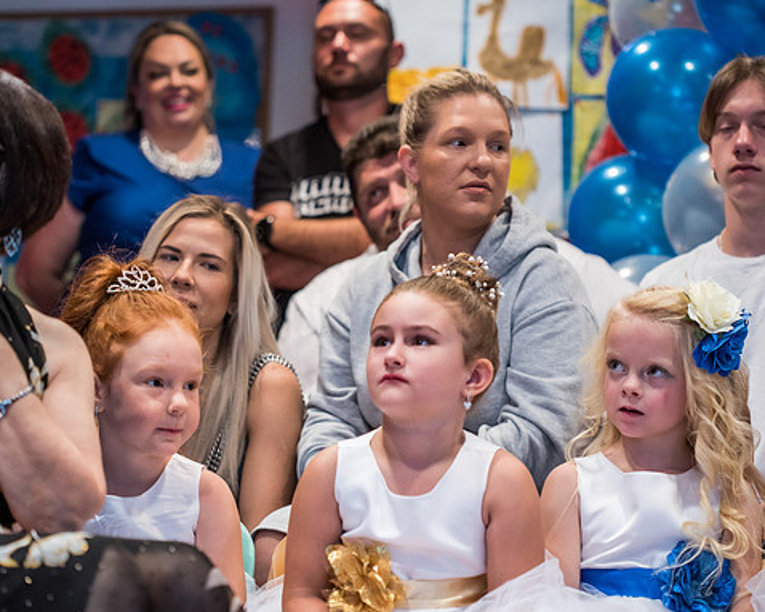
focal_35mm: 114
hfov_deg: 16.9
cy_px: 304
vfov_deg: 13.5
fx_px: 2580
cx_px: 368
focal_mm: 100
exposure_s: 1/80
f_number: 3.2
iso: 1600
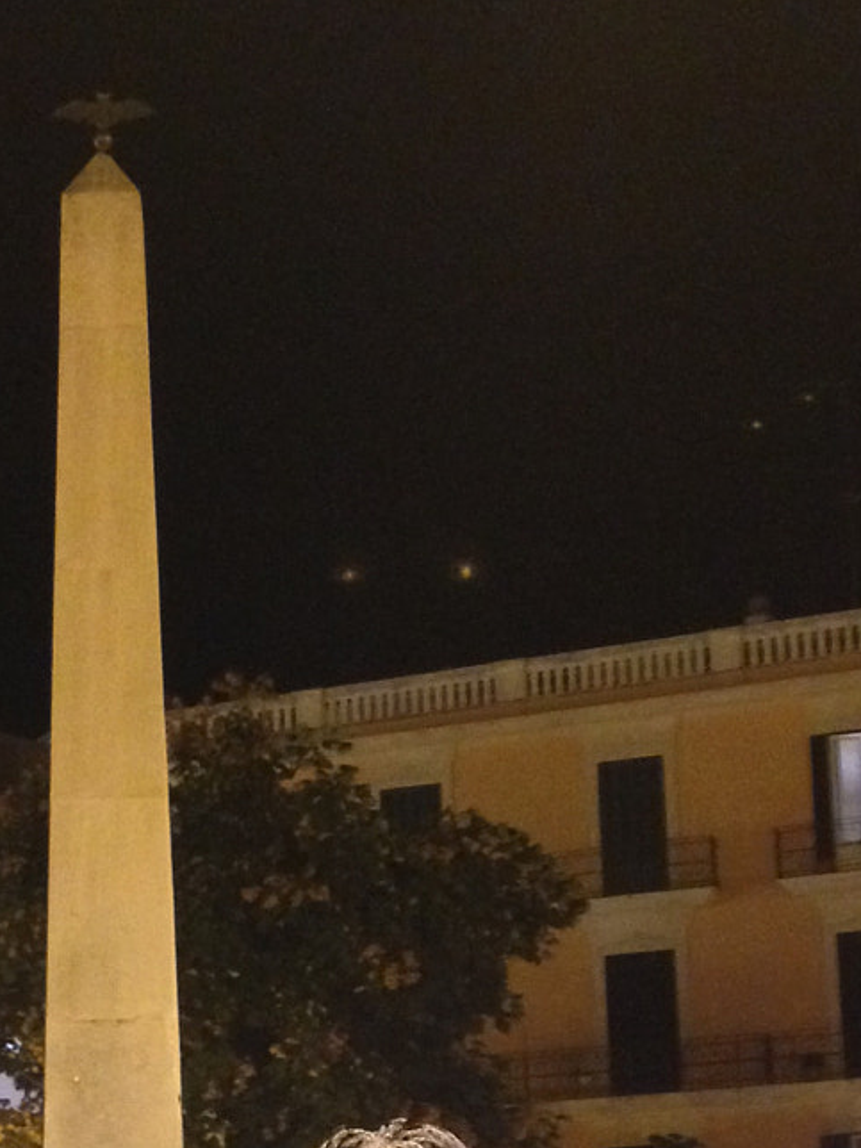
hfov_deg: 17.8
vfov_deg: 23.2
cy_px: 1023
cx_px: 166
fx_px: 2719
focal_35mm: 82
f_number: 2.4
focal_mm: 4.12
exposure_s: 1/15
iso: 640
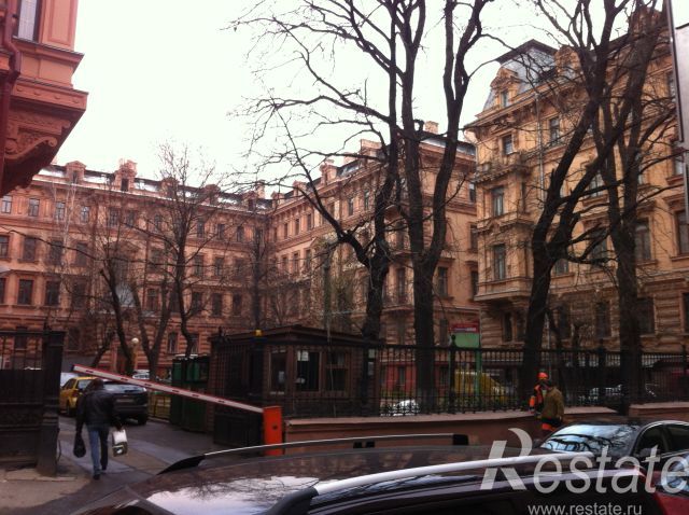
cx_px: 344
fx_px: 696
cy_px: 258
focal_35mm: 35
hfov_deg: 52.7
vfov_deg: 40.6
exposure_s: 1/120
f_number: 2.8
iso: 125
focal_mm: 3.85
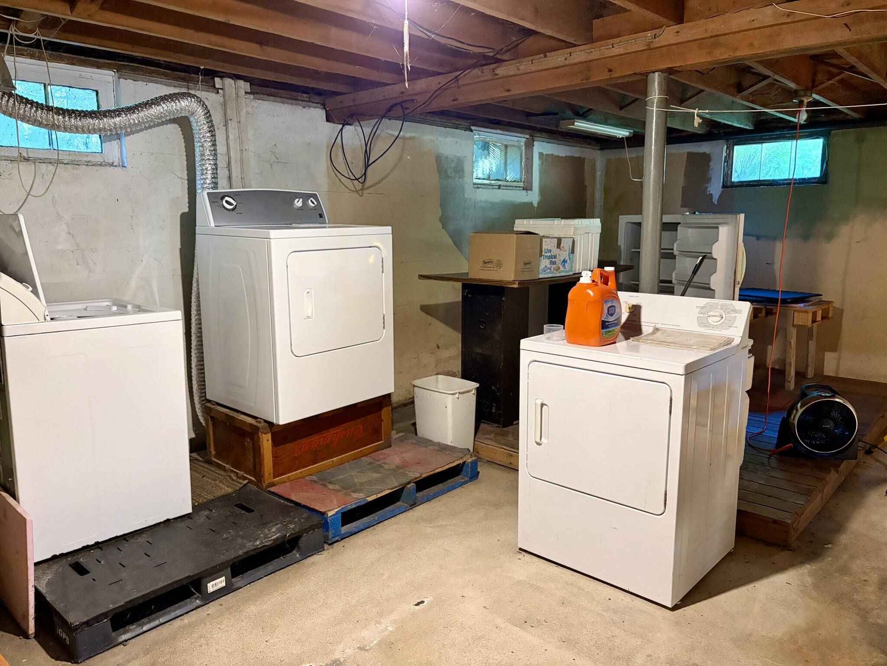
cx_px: 444
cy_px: 333
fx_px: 666
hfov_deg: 67.3
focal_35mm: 26
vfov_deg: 53.1
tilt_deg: -8.8
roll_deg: +0.2
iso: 500
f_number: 1.6
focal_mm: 5.96
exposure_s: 1/40
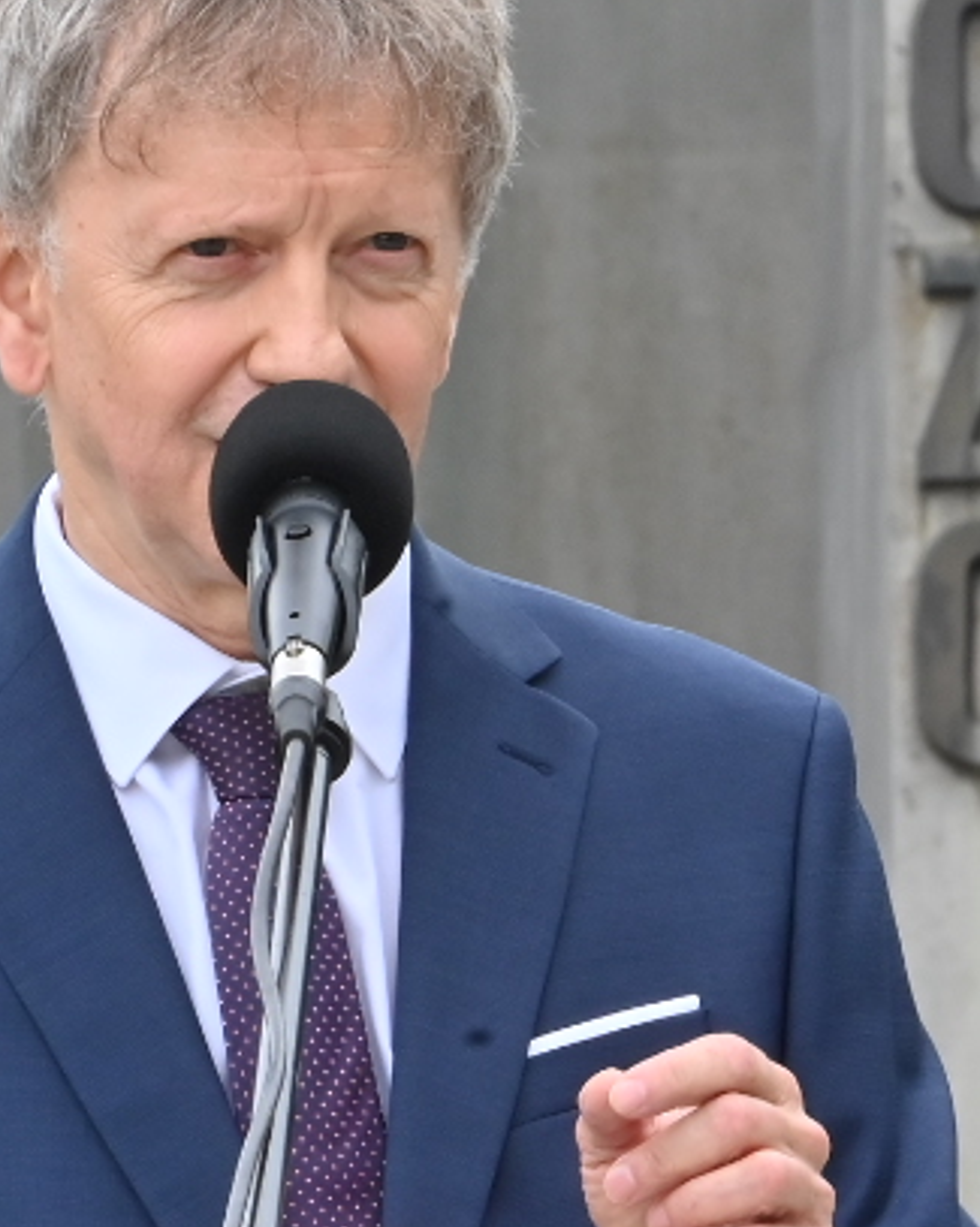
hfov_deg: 2.3
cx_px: 1185
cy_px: 883
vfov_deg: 2.9
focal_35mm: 673
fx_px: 24427
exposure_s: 1/60
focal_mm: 180
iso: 720
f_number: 22
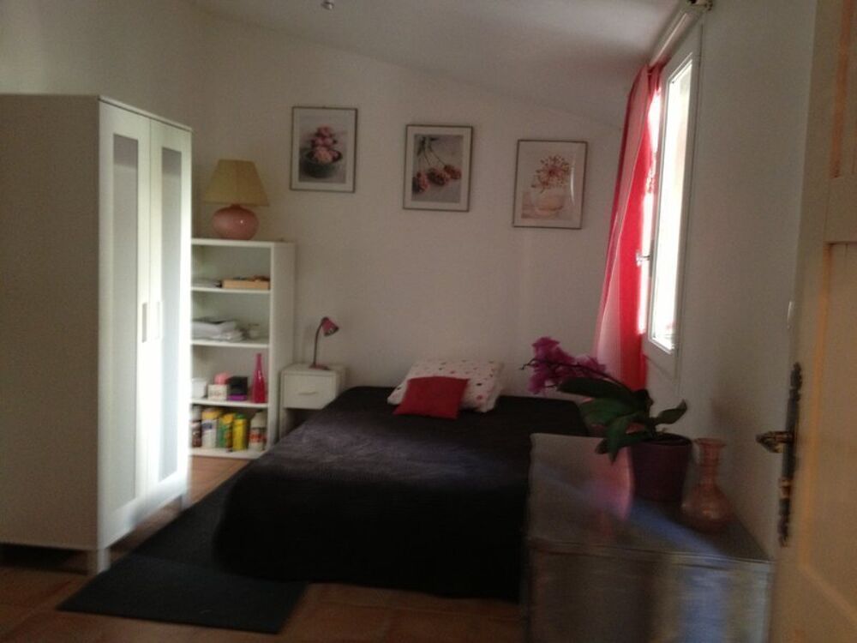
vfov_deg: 40.7
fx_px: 867
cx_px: 428
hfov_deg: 52.6
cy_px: 322
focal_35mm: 35
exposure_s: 1/20
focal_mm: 4.28
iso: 250
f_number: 2.4
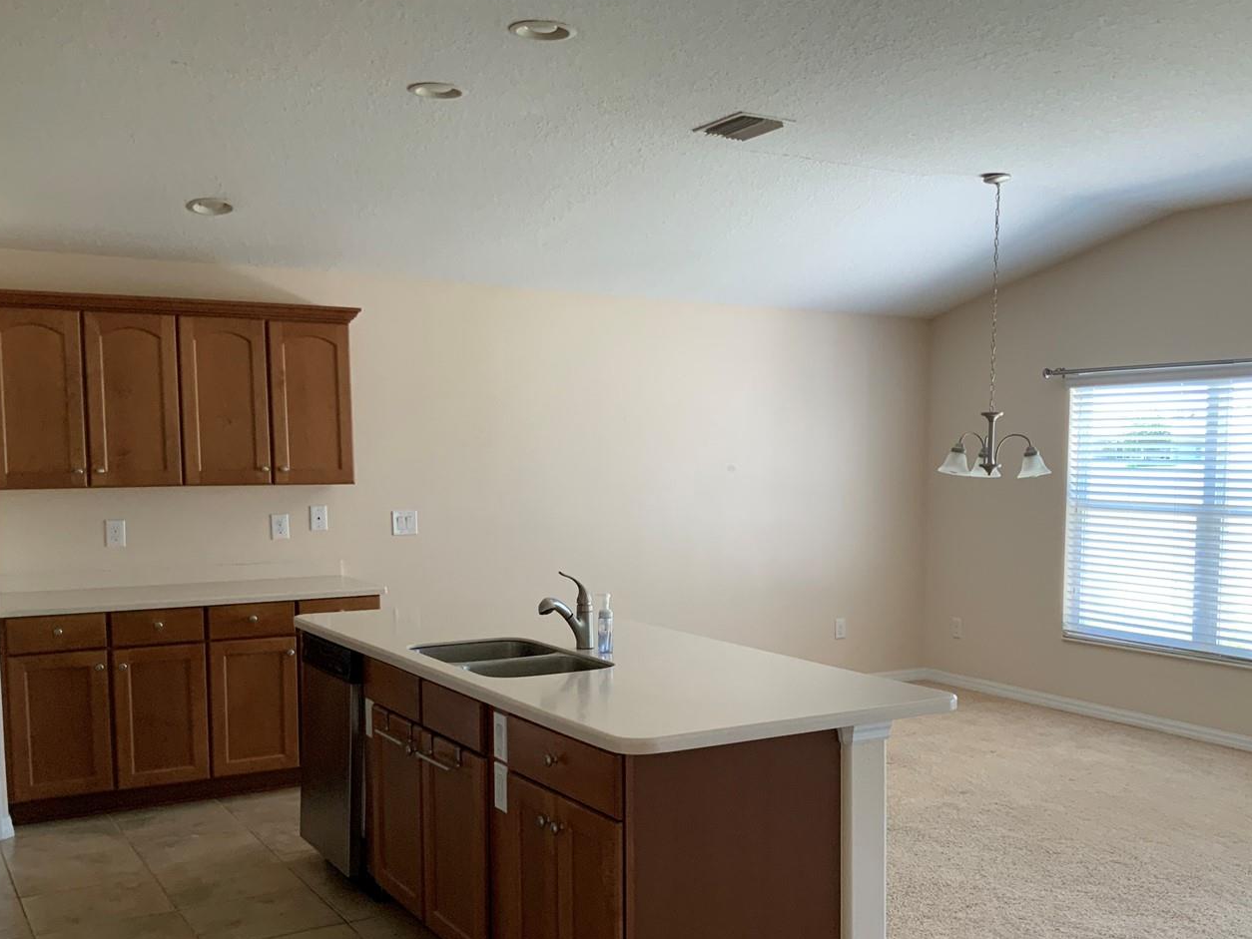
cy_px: 583
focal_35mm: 37
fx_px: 1338
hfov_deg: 49.8
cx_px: 758
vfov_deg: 38.5
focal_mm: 3
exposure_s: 1/120
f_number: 1.8
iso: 64
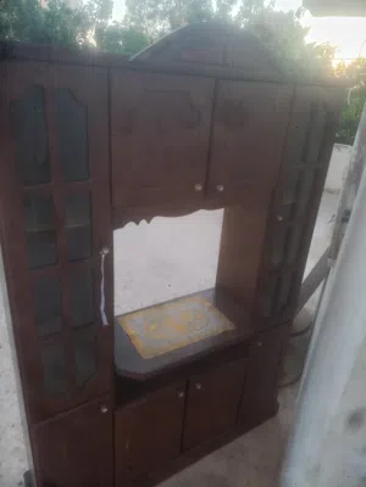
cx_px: 183
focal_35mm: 25
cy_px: 244
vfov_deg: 69.4
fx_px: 352
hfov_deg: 54.9
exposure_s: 1/25
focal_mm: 4.65
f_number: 1.8
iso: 800
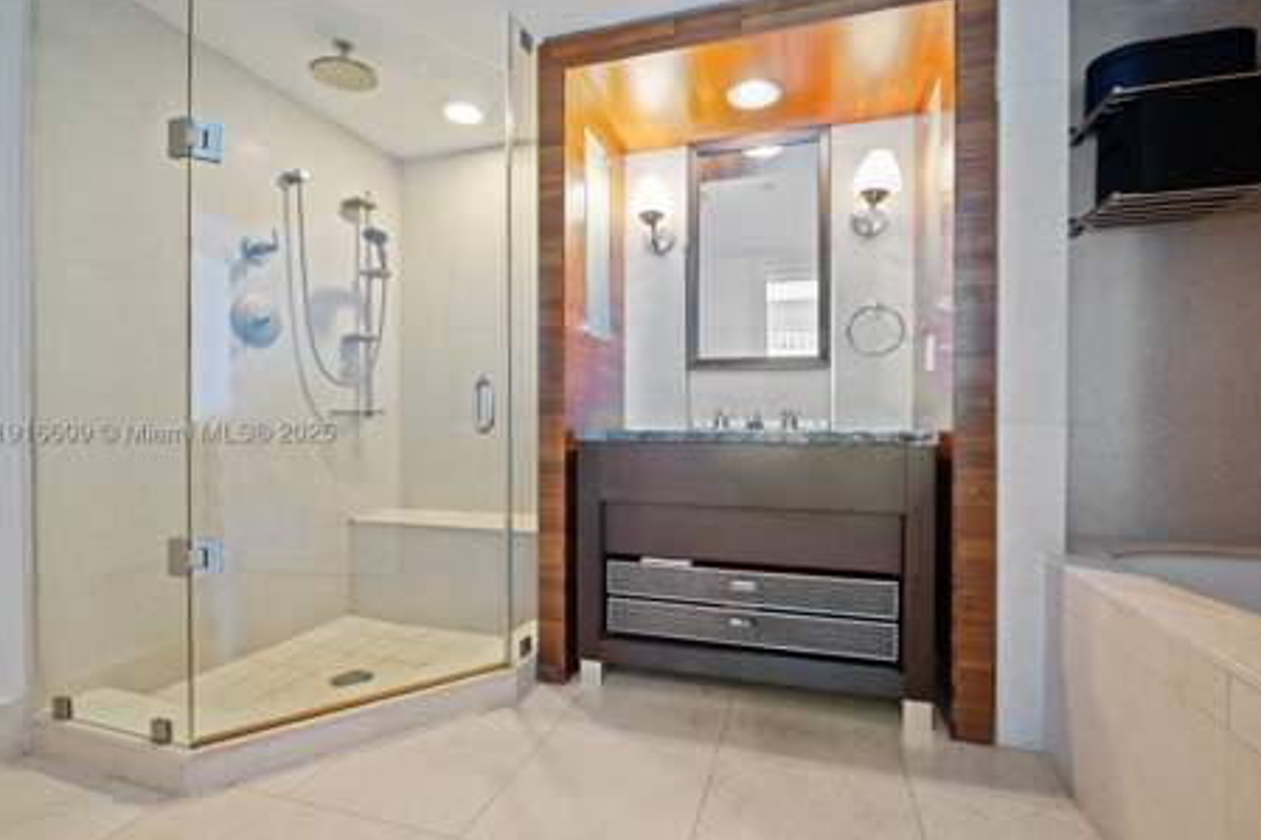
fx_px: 560
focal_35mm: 16
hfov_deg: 96.8
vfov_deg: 73.7
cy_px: 435
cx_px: 629
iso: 200
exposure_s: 1.6
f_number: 8
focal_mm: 15
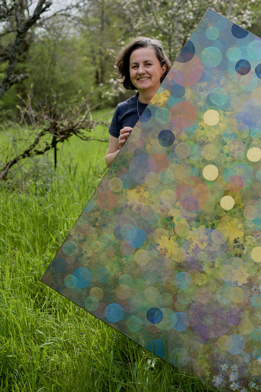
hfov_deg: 27.0
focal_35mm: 50
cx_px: 130
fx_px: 544
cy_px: 196
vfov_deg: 39.6
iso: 200
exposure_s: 1/3200
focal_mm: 50
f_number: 3.5
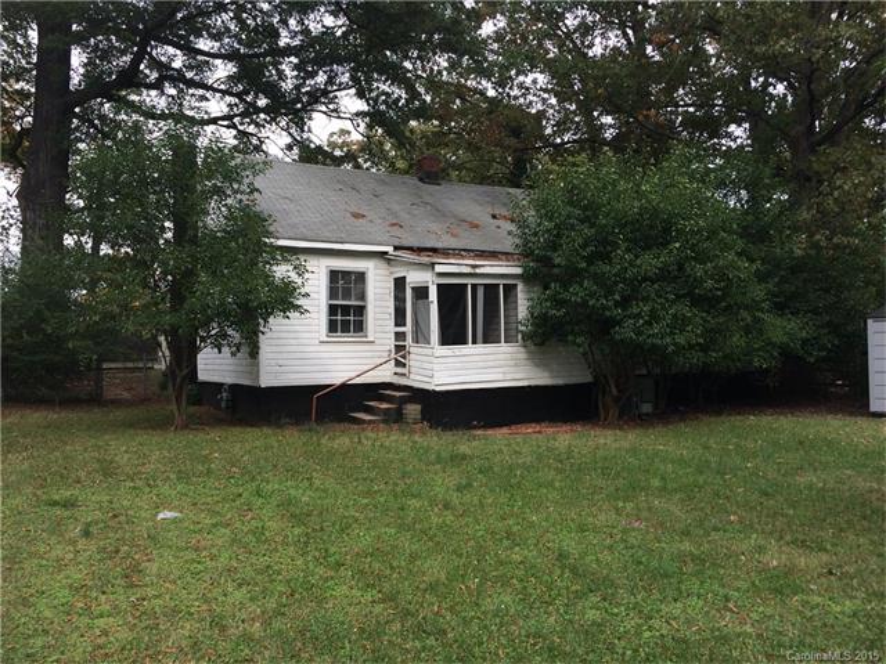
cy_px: 332
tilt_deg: -3.3
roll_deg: +0.8
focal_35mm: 29
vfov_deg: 48.2
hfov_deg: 61.7
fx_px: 742
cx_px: 443
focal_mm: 4.15
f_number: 2.2
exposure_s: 1/441
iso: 32
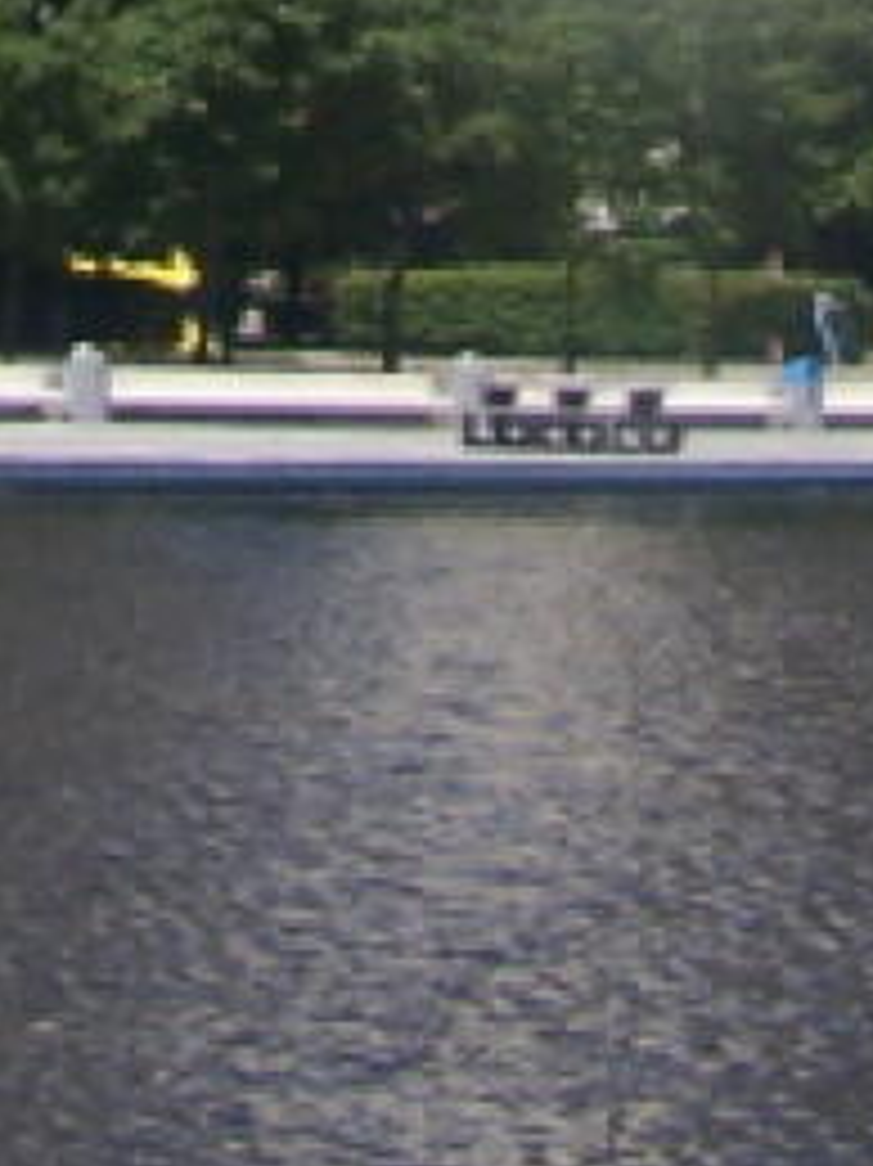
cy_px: -1618
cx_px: 63
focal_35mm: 211
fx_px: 7101
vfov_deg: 8.6
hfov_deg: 7.0
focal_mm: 6.7
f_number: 4
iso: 80
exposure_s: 1/640
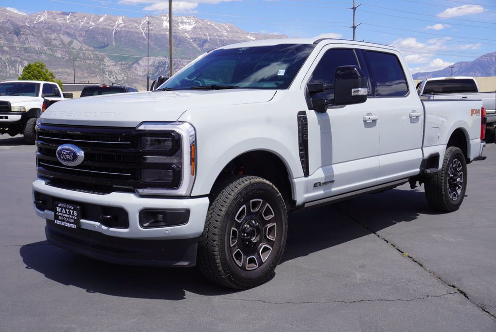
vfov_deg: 34.3
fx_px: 538
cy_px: 166
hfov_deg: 49.5
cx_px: 248
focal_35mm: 39
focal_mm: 26
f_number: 11
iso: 100
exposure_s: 1/160
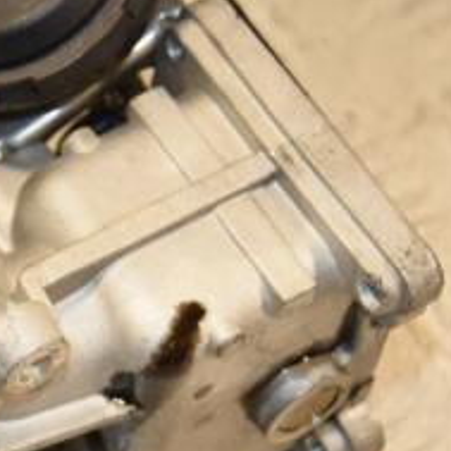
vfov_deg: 7.0
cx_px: -79
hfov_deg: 6.9
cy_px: 267
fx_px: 3700
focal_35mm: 251
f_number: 5.6
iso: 800
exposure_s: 1/200
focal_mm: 62
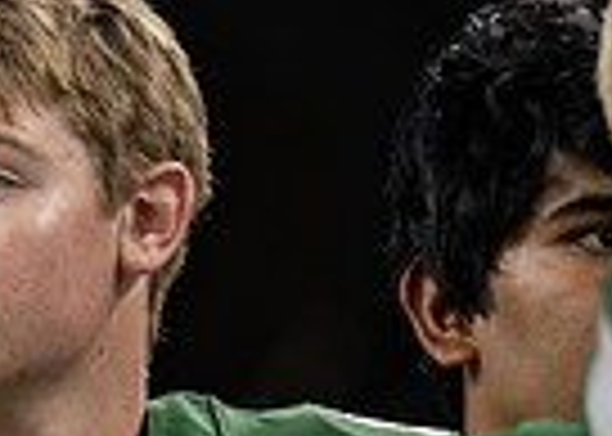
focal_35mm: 924
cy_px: 654
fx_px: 16052
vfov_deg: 1.6
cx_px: -288
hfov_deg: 2.2
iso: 1250
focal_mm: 178
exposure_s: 1/320
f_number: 2.8
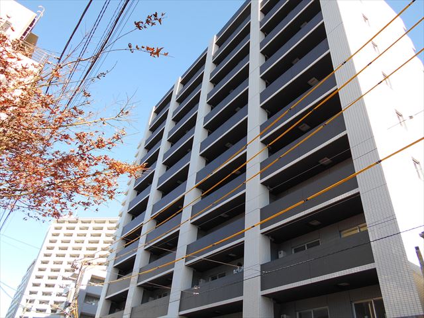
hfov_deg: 67.3
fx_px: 318
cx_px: 212
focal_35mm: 26
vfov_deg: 53.1
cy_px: 159
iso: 80
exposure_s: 1/320
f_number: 3.2
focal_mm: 4.6
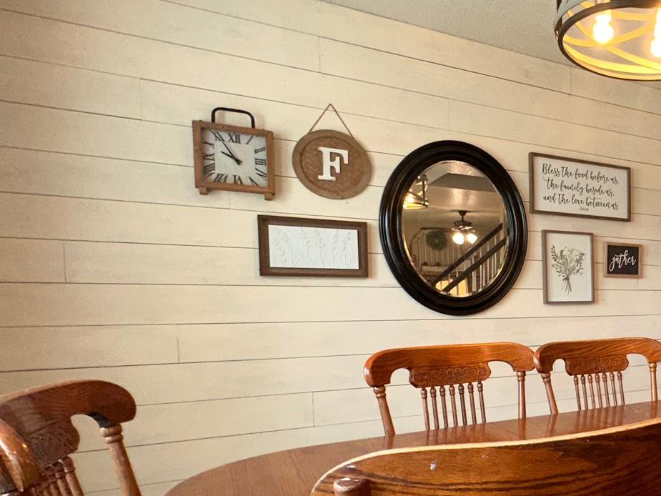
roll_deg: -0.2
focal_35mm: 31
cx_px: 688
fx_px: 592
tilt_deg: -2.8
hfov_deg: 46.7
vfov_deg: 44.8
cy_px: 330
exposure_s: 1/60
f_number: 2.2
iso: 80
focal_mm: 2.22
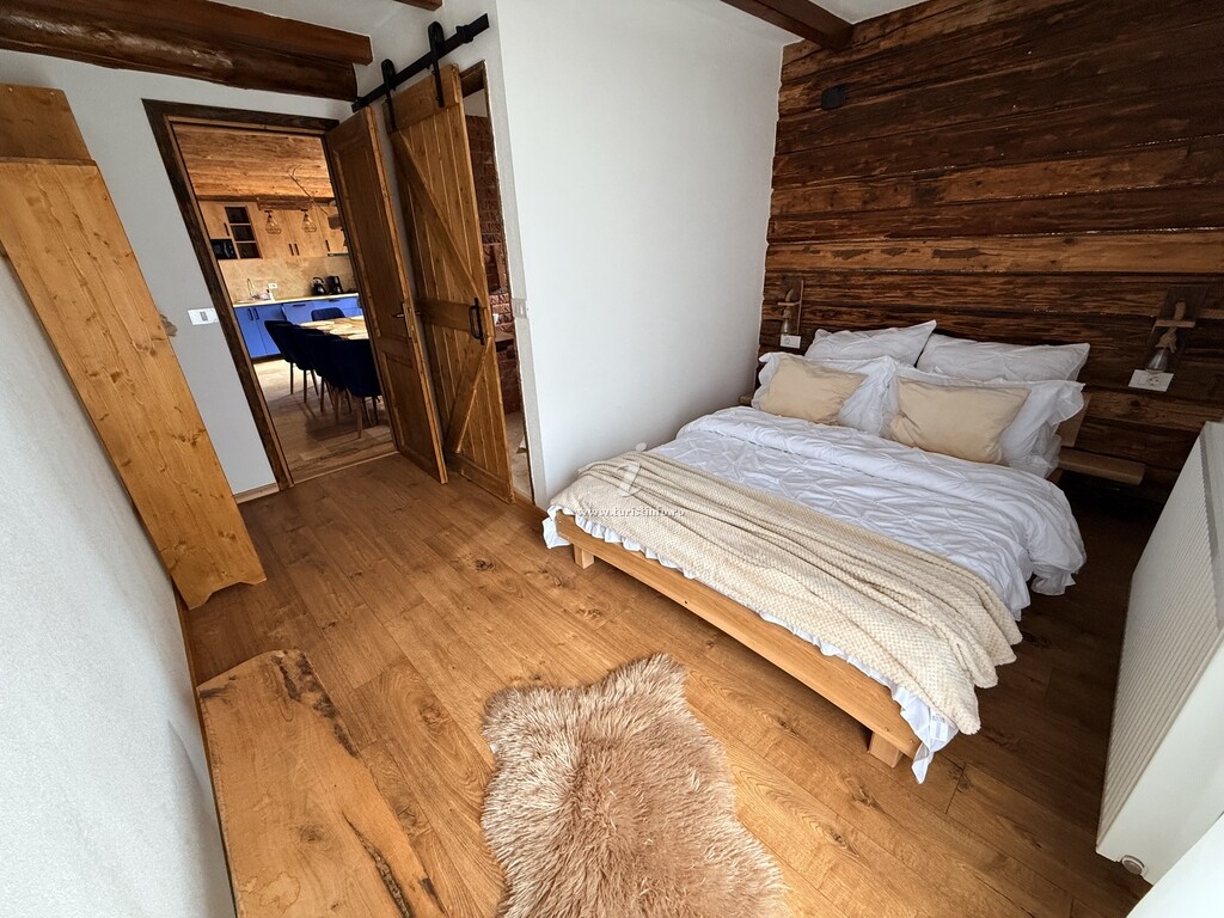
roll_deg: +2.5
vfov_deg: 85.7
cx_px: 612
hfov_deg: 102.1
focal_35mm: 14
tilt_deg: -23.9
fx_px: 495
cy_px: 459
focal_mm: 2.22
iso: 400
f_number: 2.2
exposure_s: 1/69
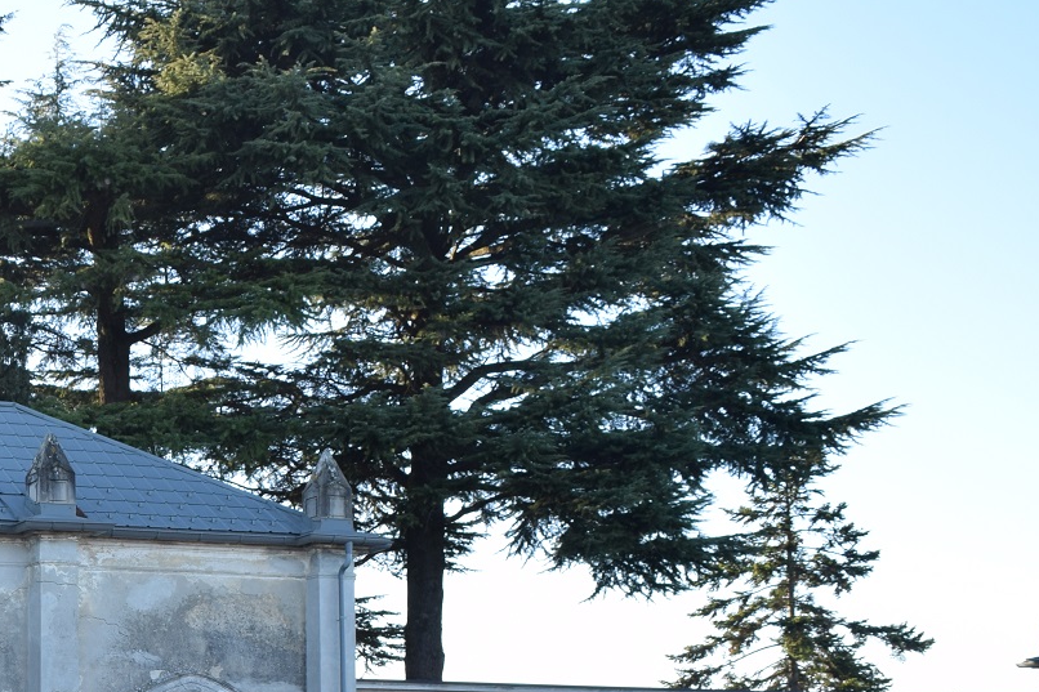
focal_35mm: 67
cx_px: -141
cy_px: 823
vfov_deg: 19.2
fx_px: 1933
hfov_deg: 27.2
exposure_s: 1/125
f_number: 5.6
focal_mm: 18
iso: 200
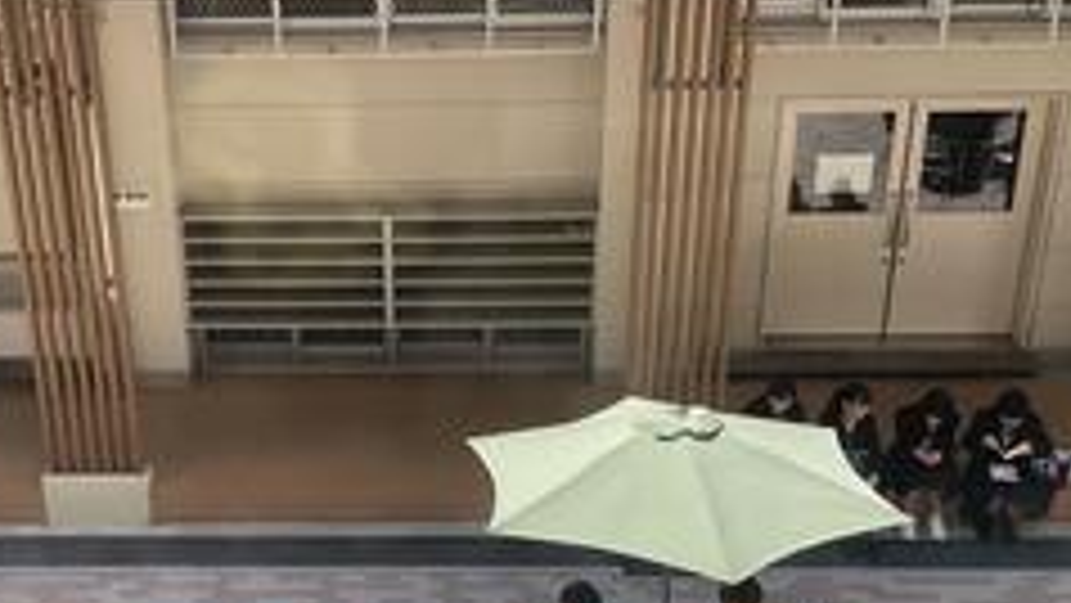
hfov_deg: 38.9
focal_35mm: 53
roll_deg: +0.5
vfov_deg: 22.5
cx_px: 400
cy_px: 410
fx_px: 1505
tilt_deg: -25.9
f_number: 1.8
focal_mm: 3
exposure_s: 1/1730
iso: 16
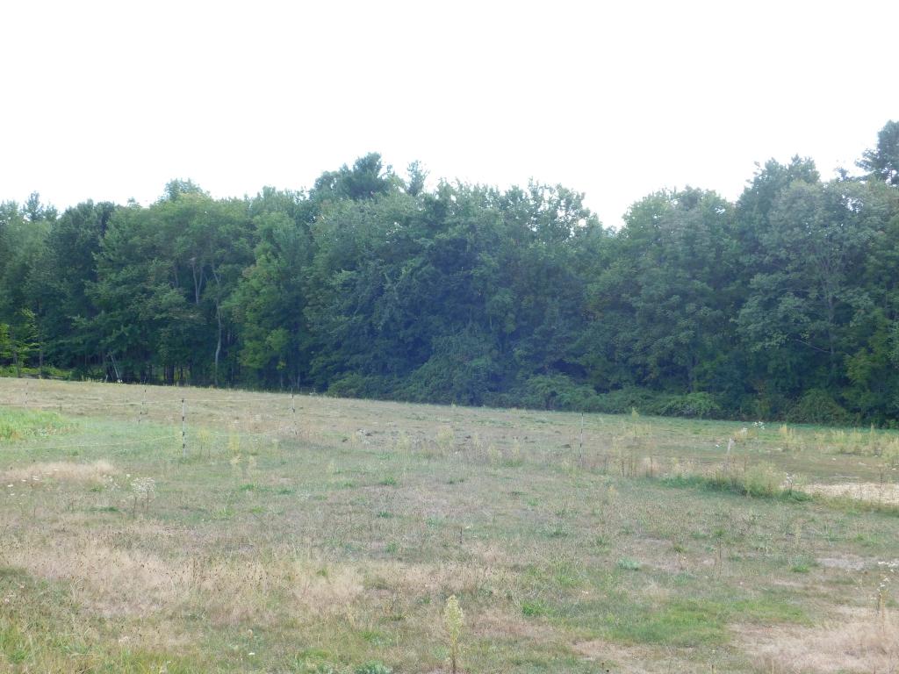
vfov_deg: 32.2
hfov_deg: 42.1
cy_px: 337
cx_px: 450
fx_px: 1169
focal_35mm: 45
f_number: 3.7
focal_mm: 8
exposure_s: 1/160
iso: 125
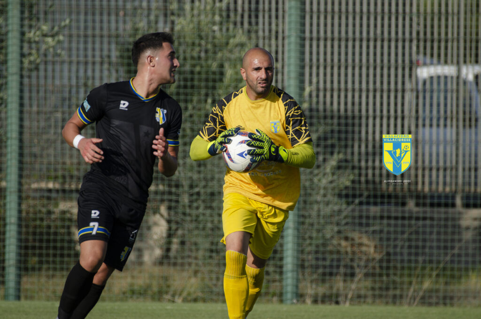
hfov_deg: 2.8
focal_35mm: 750
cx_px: 240
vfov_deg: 1.8
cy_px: 160
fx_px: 9999
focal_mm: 500
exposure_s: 1/1000
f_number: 5.6
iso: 200
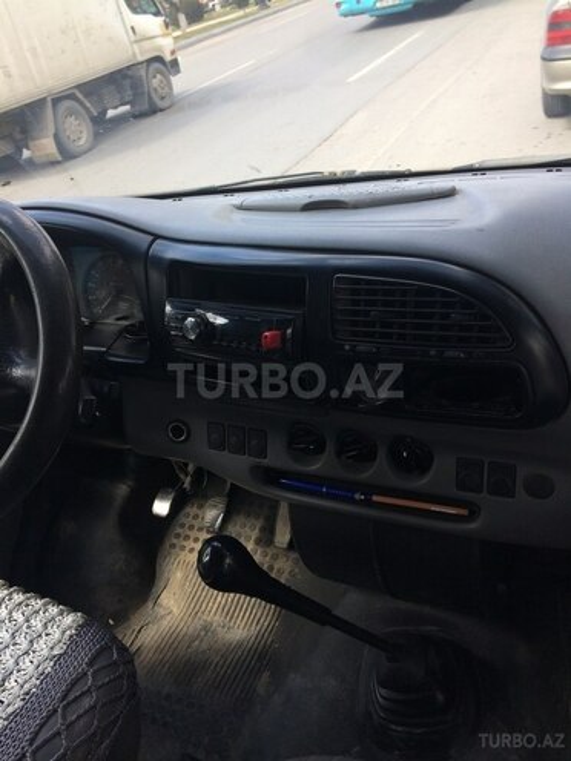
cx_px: 286
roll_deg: +14.9
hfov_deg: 48.2
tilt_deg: -31.3
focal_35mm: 29
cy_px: 380
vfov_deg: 61.7
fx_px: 638
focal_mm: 4.15
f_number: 2.2
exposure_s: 1/279
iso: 32
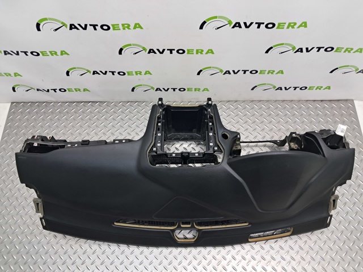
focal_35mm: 27
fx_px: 283
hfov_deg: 65.4
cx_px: 182
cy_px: 136
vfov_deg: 51.3
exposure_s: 1/50
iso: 100
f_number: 1.8
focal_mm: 4
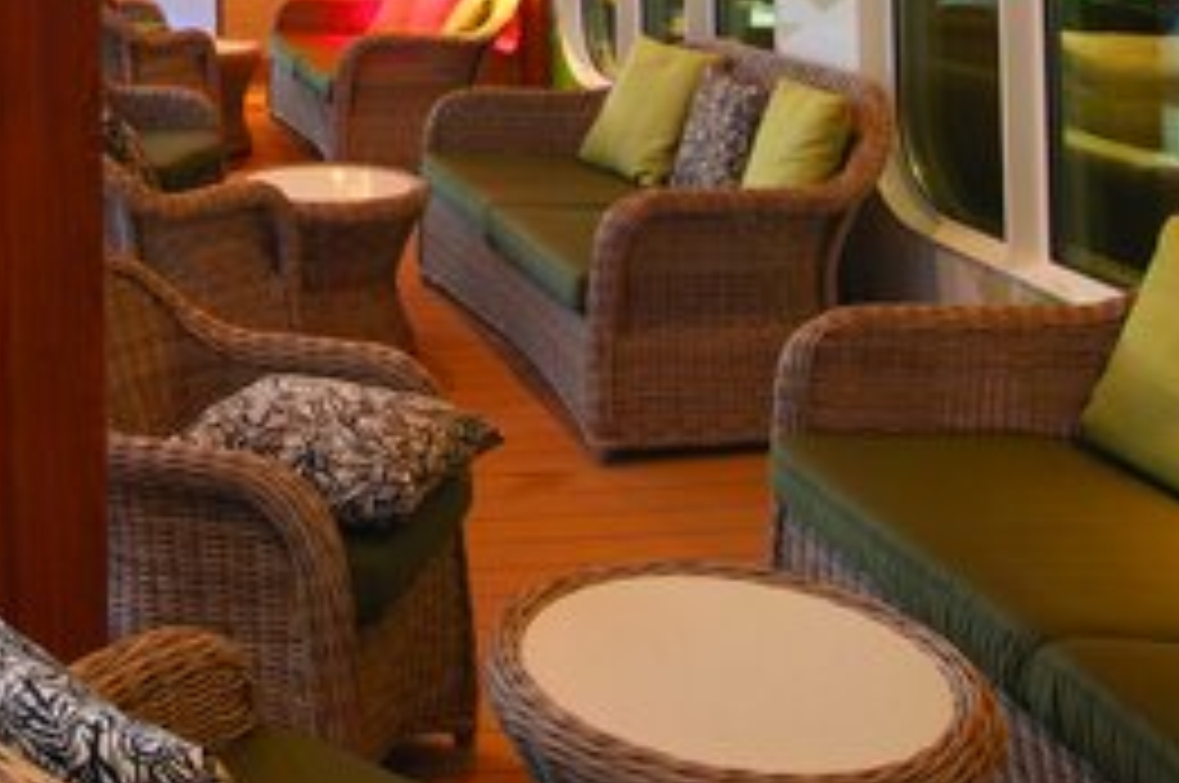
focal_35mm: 52
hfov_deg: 35.5
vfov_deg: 23.1
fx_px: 1701
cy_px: -225
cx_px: 72
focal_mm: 17
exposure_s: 1
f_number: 11
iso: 200
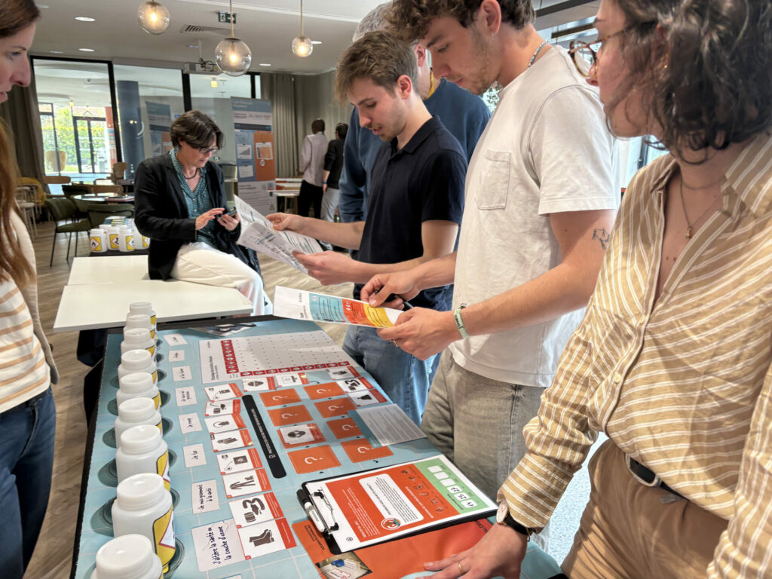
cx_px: 386
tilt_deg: -13.3
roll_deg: -1.0
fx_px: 580
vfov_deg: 53.1
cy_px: 290
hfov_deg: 67.3
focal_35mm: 26
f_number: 1.6
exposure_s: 1/100
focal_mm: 5.96
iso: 125
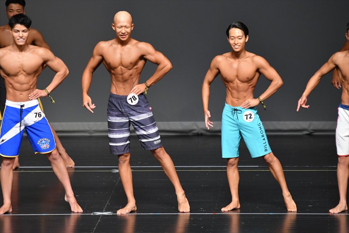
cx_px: 174
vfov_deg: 4.0
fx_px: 3343
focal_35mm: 345
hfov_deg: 6.0
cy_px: 116
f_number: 5.6
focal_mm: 230
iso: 2500
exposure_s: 1/400
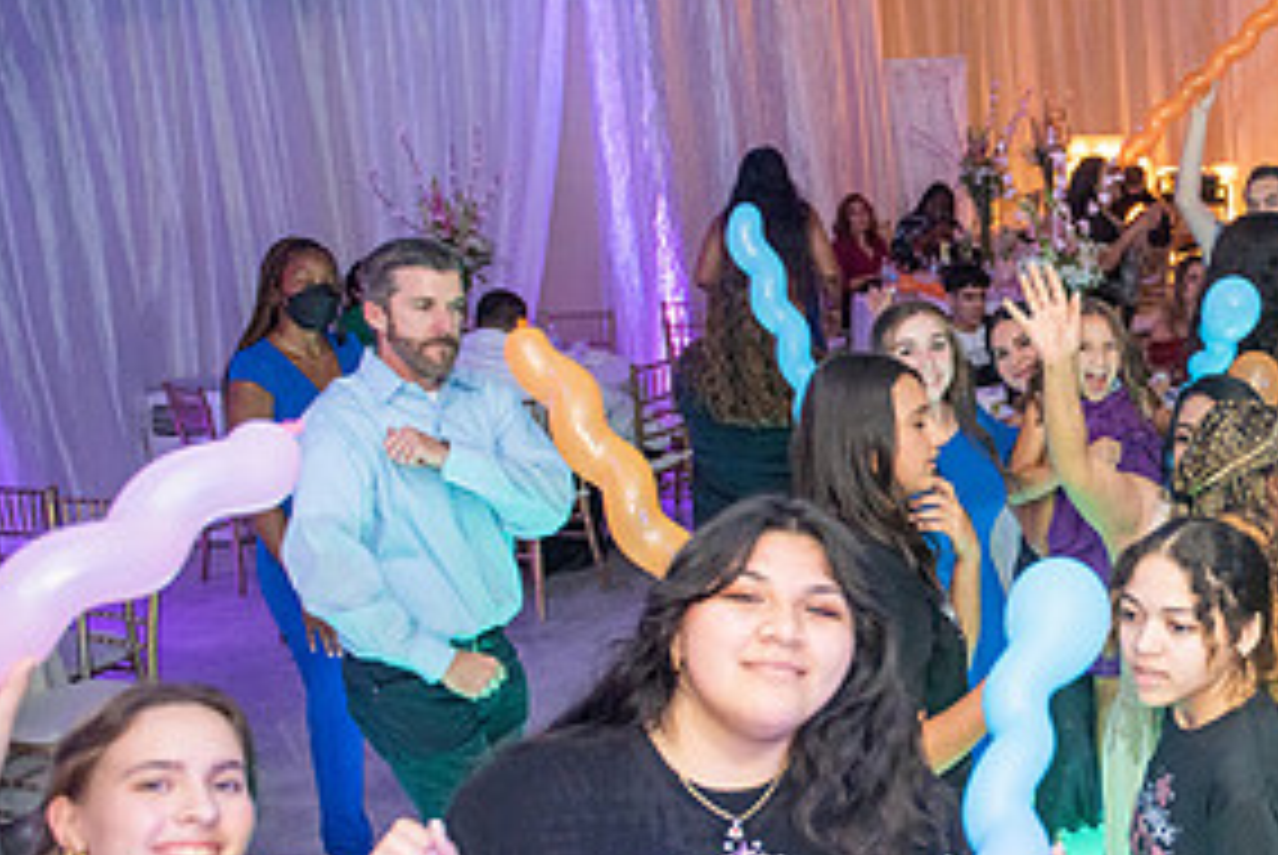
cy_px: 452
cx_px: 1251
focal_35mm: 49
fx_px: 1741
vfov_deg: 27.6
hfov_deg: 36.6
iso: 1250
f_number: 3.2
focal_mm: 24
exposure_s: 1/125
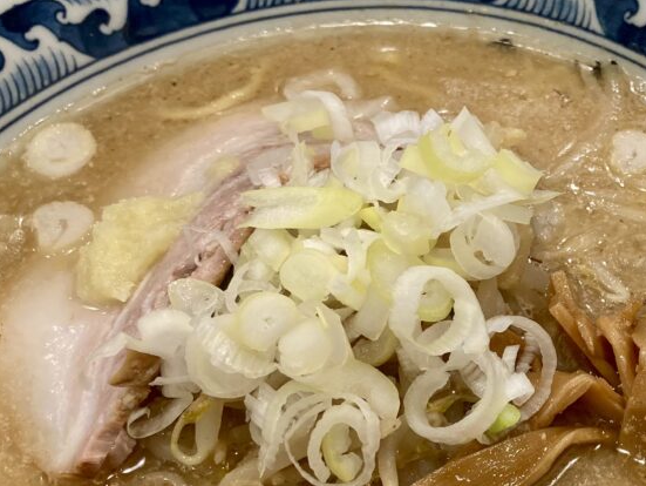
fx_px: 1214
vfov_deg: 22.6
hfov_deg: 28.2
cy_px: 299
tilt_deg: -49.2
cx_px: 633
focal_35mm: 65
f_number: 1.8
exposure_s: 1/50
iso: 50
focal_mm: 3.99
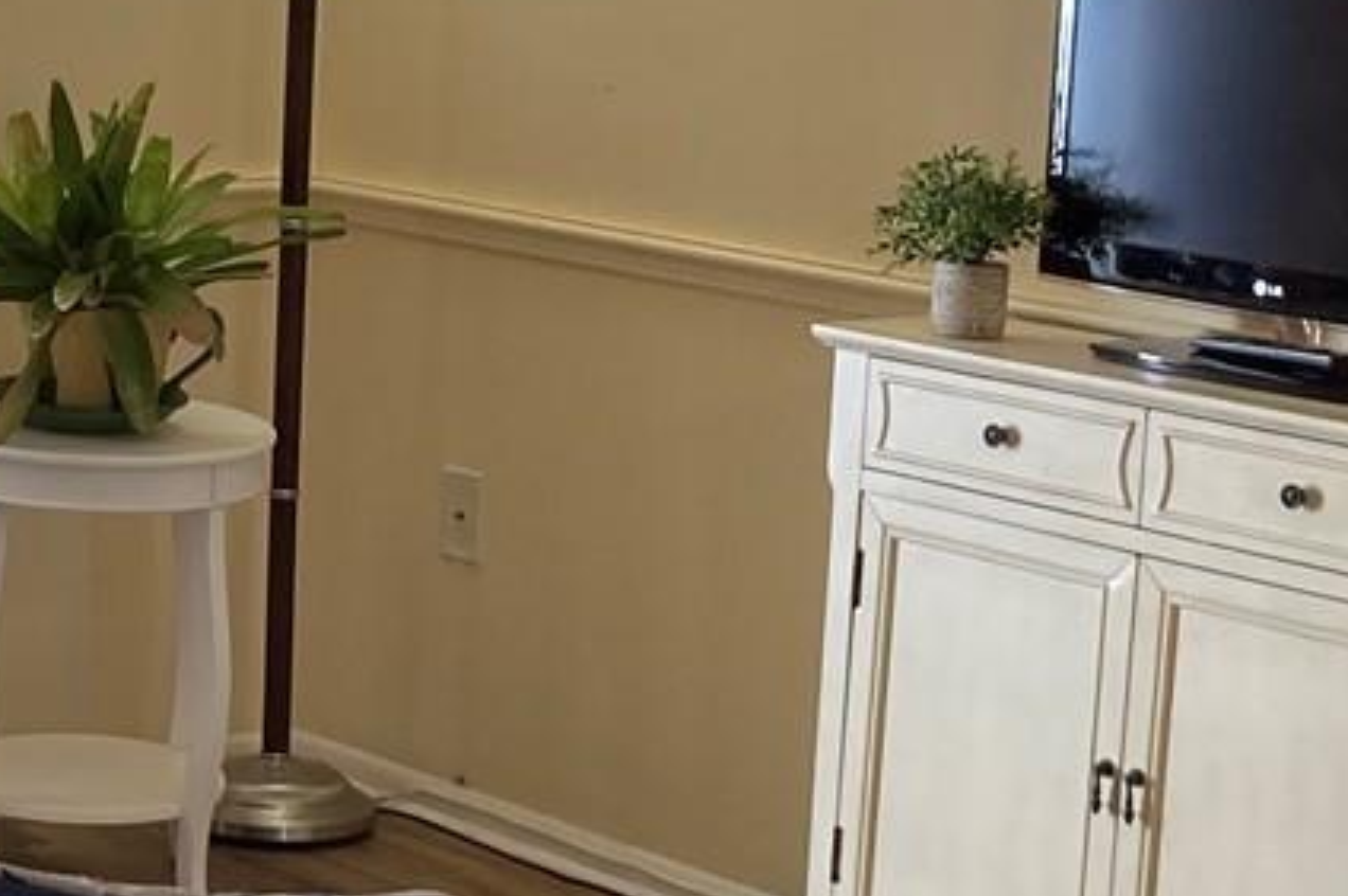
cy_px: 438
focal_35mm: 110
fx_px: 4116
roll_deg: -2.8
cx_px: 6
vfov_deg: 12.4
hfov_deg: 18.1
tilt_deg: -8.6
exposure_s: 1/120
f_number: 1.8
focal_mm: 3.99
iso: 80
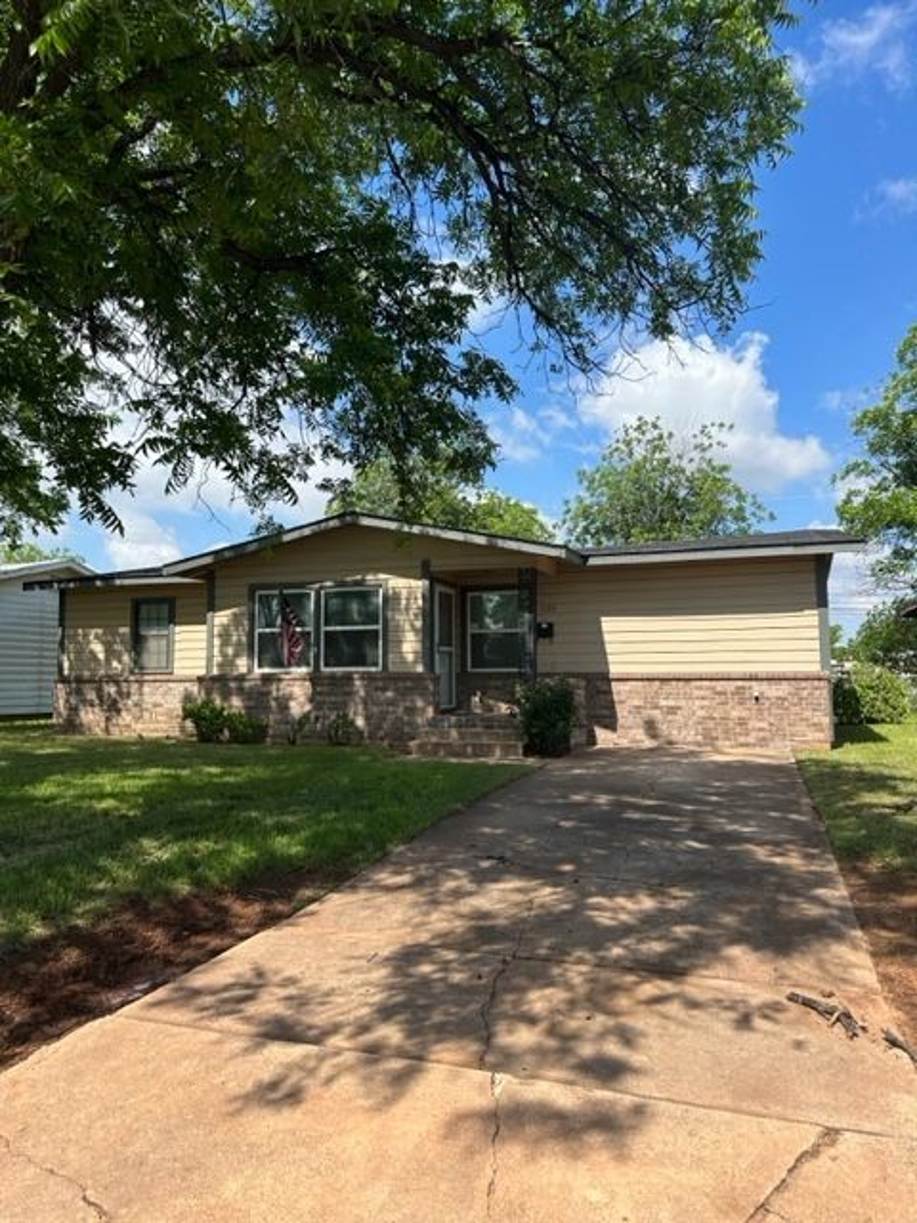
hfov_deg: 56.8
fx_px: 848
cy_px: 612
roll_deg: +1.1
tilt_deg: +6.2
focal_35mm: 24
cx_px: 458
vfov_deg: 71.6
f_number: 1.78
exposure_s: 1/2882
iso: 80
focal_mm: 6.86
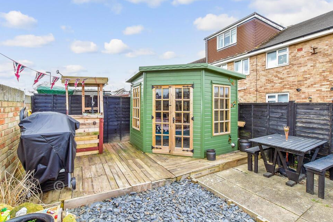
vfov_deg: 73.7
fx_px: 148
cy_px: 105
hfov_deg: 96.7
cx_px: 169
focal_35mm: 16
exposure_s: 1/80
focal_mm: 10
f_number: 8
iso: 320
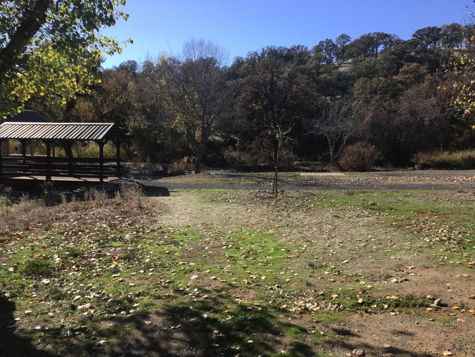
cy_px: 178
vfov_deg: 45.4
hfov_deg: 58.4
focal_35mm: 31
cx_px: 238
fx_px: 425
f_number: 2.4
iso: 25
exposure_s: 1/823
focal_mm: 3.3
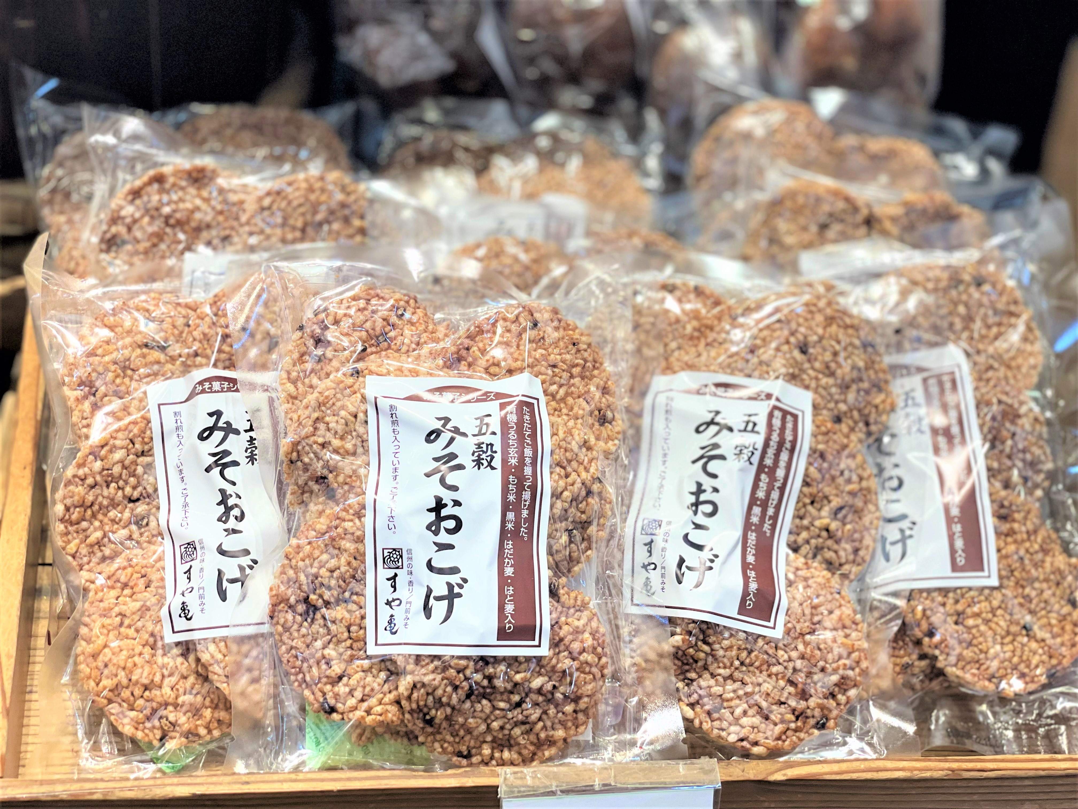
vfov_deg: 28.0
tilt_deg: -42.4
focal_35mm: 52
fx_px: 1619
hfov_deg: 36.8
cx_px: 539
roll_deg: -8.7
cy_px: 404
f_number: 2
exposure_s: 1/100
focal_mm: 6
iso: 80
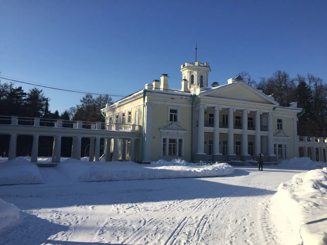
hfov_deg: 61.7
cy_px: 122
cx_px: 164
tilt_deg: +4.9
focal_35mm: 29
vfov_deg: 48.2
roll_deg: -1.3
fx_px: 274
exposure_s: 1/2825
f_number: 2.2
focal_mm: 4.15
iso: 32
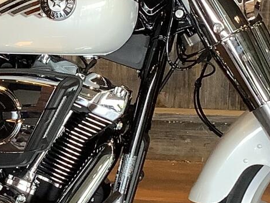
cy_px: 144
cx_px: 7
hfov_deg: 14.6
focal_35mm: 133
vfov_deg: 11.1
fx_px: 1038
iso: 80
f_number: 2.4
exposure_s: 1/100
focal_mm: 3.3
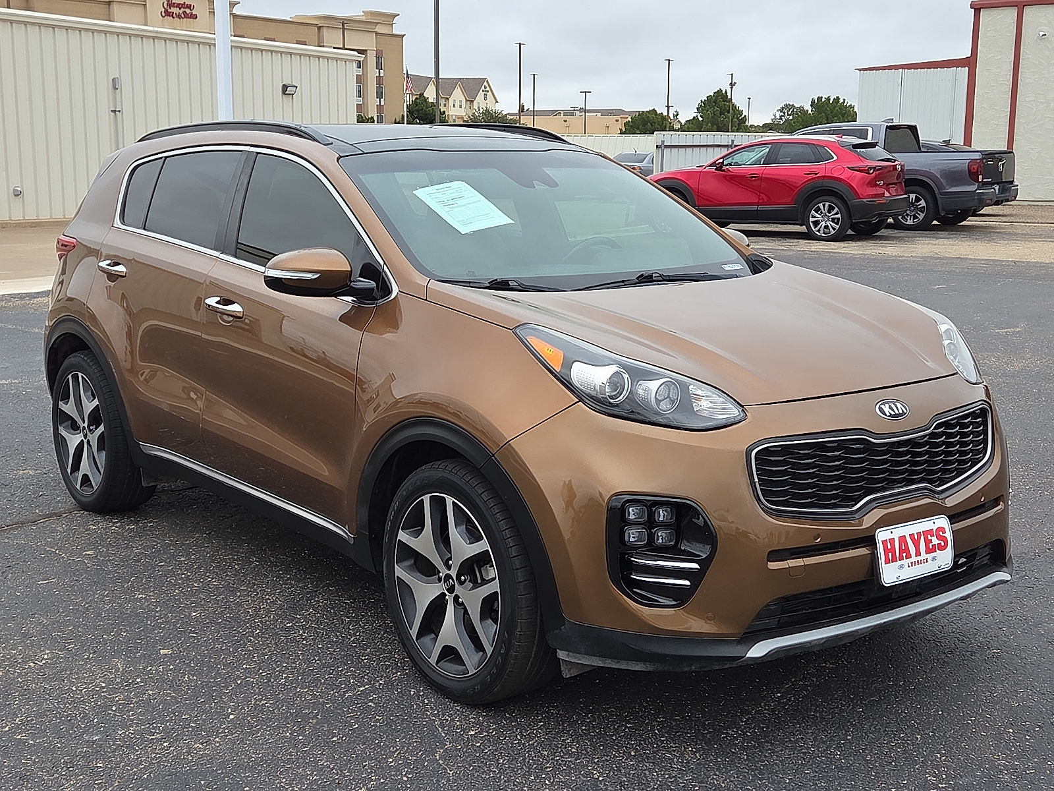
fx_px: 1431
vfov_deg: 30.9
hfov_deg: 40.4
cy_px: 396
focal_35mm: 47
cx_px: 527
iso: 76
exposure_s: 1/556
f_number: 1.8
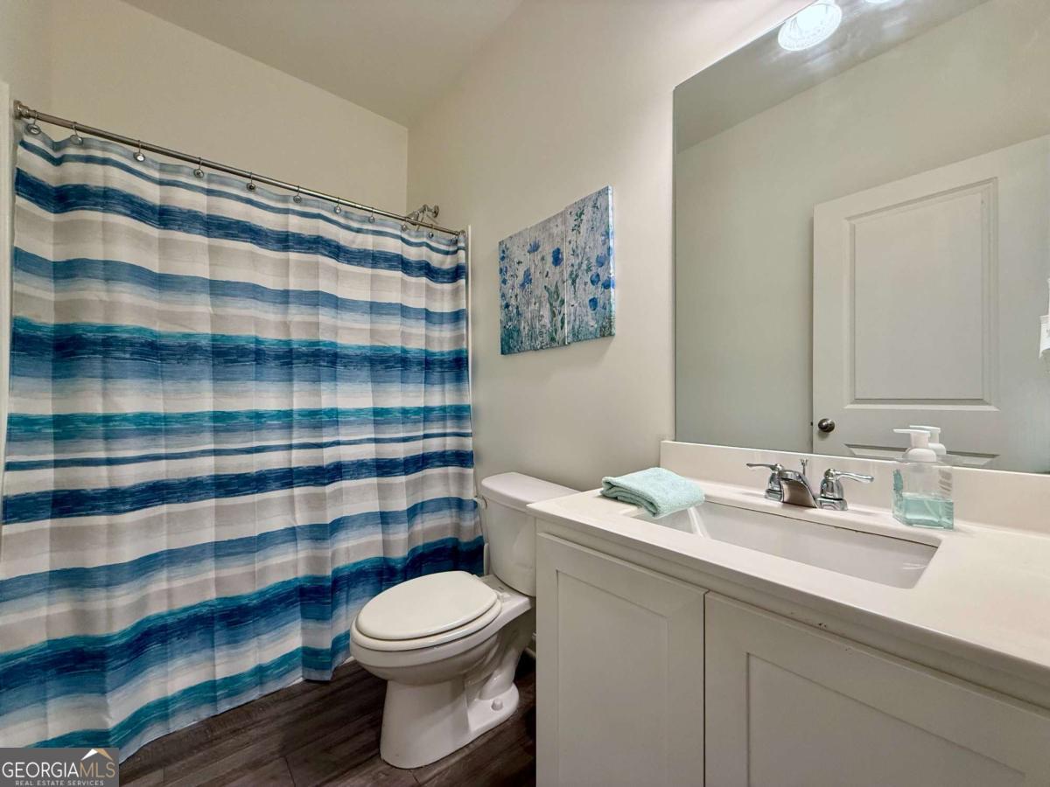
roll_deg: -0.3
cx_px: 525
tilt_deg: +1.5
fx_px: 425
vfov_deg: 85.7
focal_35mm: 14
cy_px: 394
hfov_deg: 102.1
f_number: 2.2
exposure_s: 1/120
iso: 320
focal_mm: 2.22
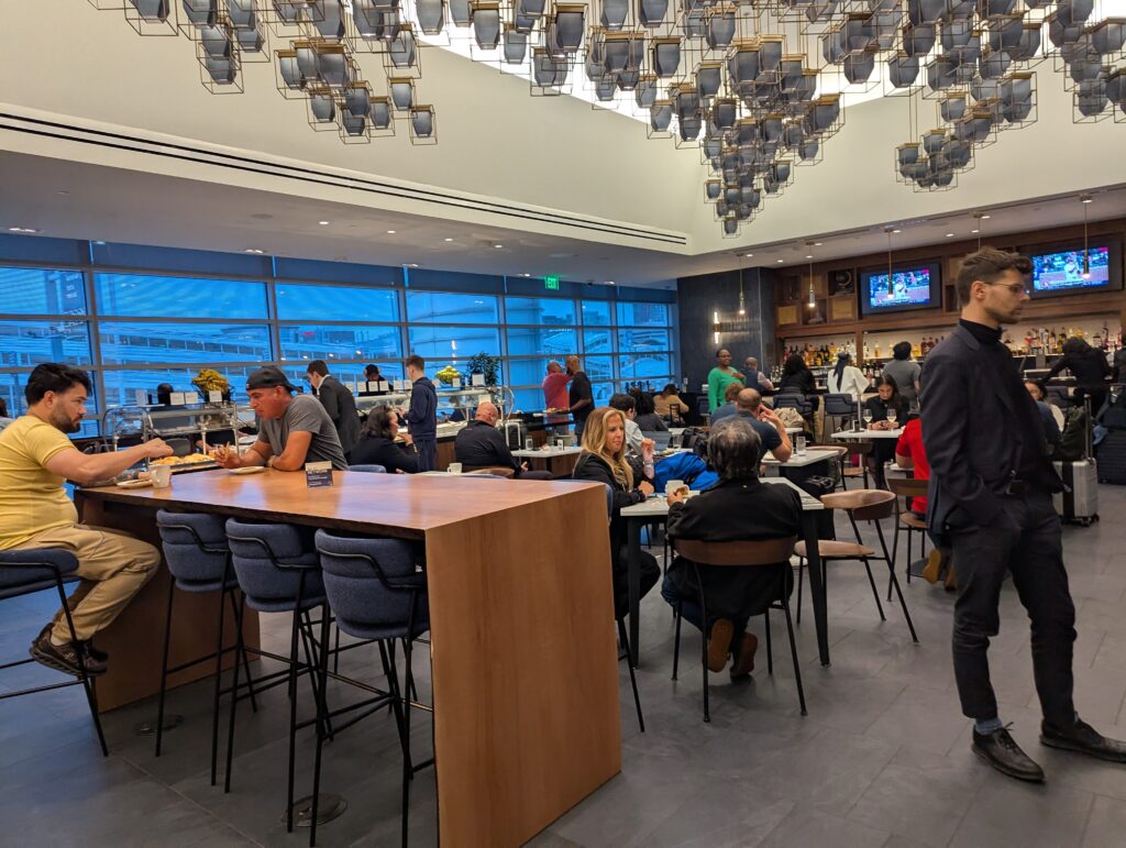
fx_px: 782
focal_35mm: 24
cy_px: 424
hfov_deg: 71.5
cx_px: 563
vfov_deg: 56.9
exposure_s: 1/120
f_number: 1.85
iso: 246
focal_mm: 6.81
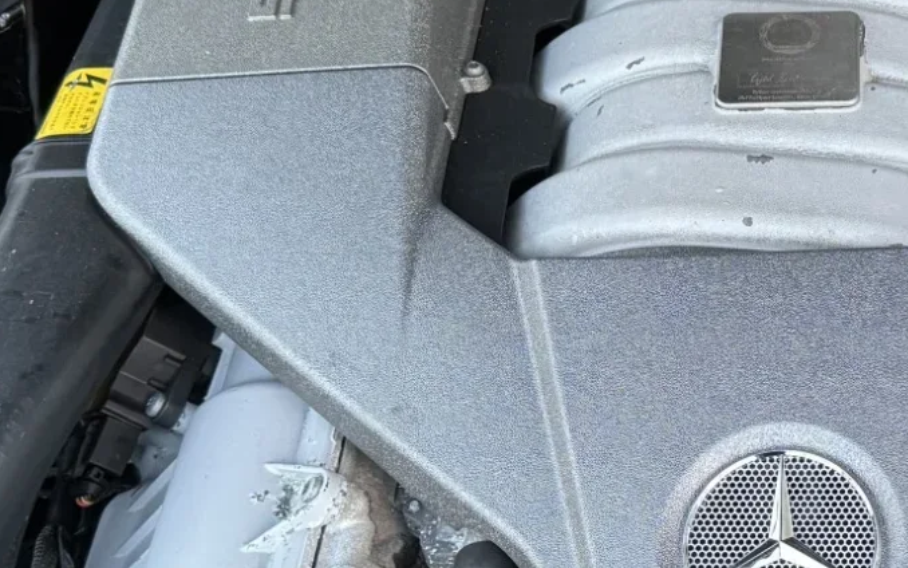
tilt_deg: -51.1
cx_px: 849
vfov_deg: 18.1
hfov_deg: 27.4
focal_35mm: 72
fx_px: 1782
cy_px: 339
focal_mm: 6.76
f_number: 1.78
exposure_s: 1/60
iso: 250
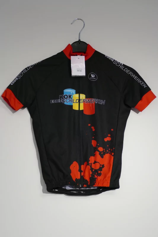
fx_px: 441
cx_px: 79
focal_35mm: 67
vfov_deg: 30.1
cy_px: 118
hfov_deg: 20.3
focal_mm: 24.33
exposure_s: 1/80
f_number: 3.6
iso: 1000
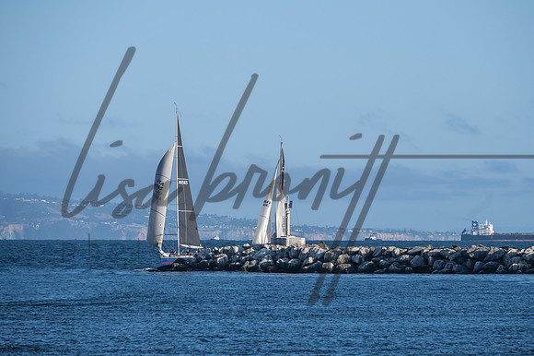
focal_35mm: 276
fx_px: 4093
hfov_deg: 7.5
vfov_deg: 5.0
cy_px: 189
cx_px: 293
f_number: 6.3
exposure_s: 1/1600
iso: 320
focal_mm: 200
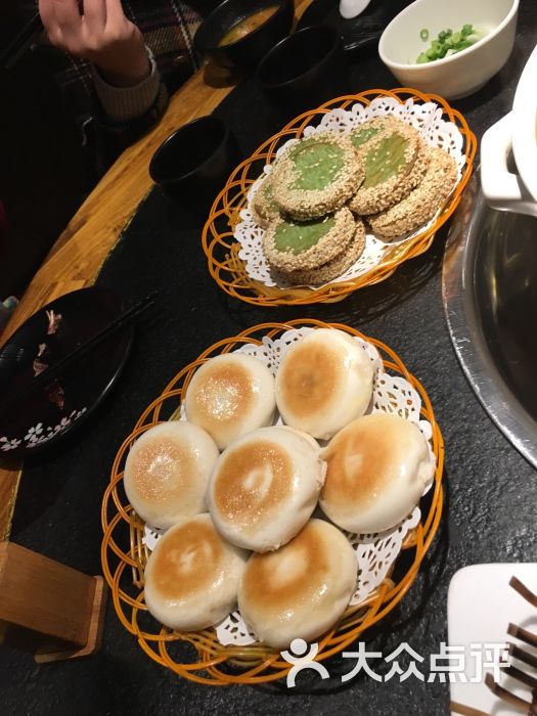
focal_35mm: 29
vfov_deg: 61.7
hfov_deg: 48.2
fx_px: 600
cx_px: 268
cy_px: 358
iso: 50
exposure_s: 1/33
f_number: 2.2
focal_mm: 4.15
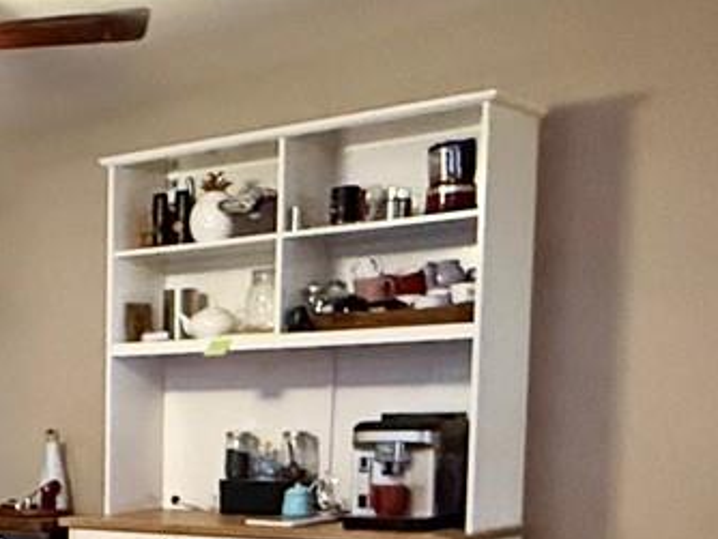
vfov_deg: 21.2
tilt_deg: -5.4
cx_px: -346
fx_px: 1391
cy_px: 548
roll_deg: +1.7
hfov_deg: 23.4
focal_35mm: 67
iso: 1250
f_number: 2.2
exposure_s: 1/60
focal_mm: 2.22
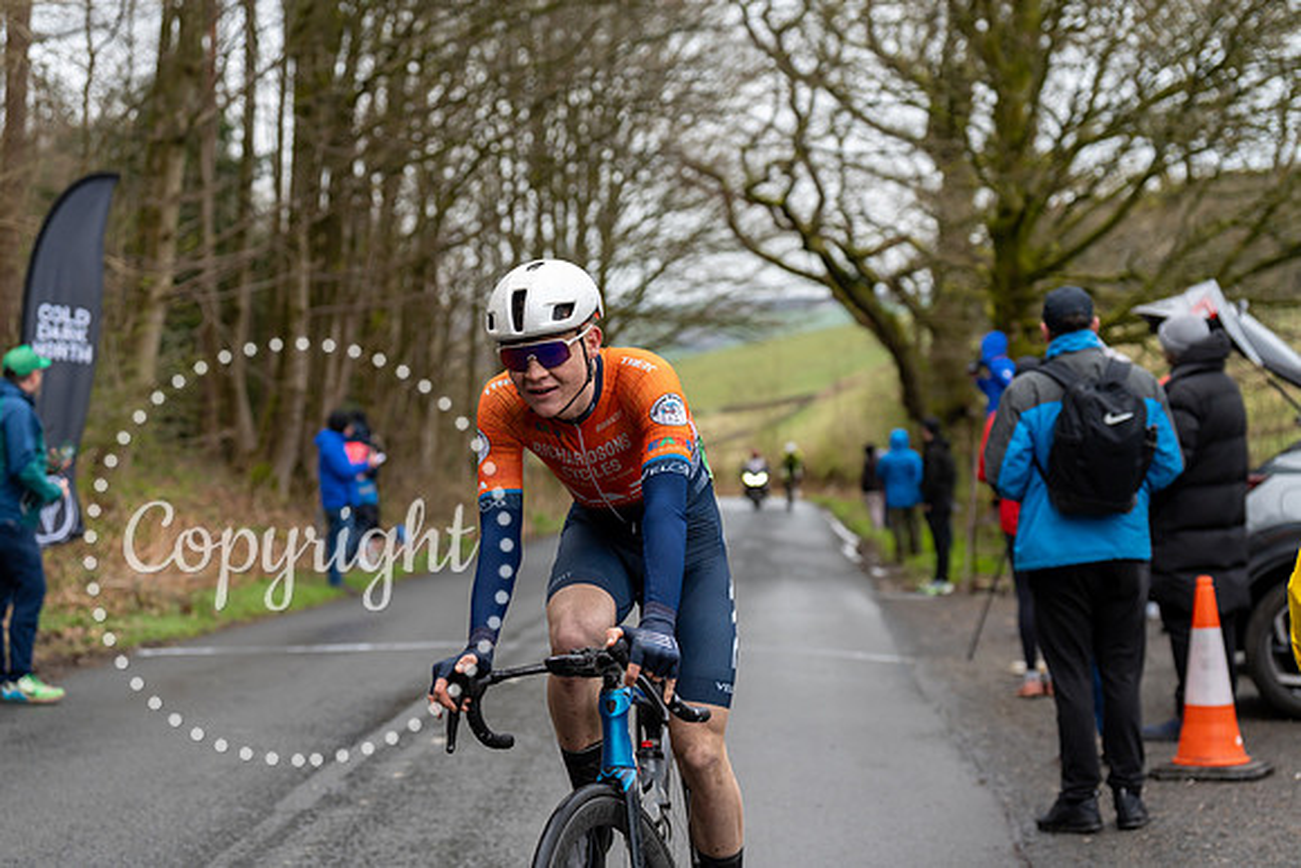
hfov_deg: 28.8
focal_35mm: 70
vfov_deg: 19.5
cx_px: 650
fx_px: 2530
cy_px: 434
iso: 500
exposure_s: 1/1000
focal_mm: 70
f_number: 3.5
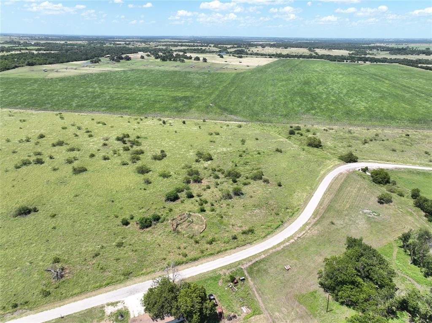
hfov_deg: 71.6
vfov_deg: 56.8
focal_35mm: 24
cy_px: 162
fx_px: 299
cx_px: 216
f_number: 2.8
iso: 130
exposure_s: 1/1250
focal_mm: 12.29
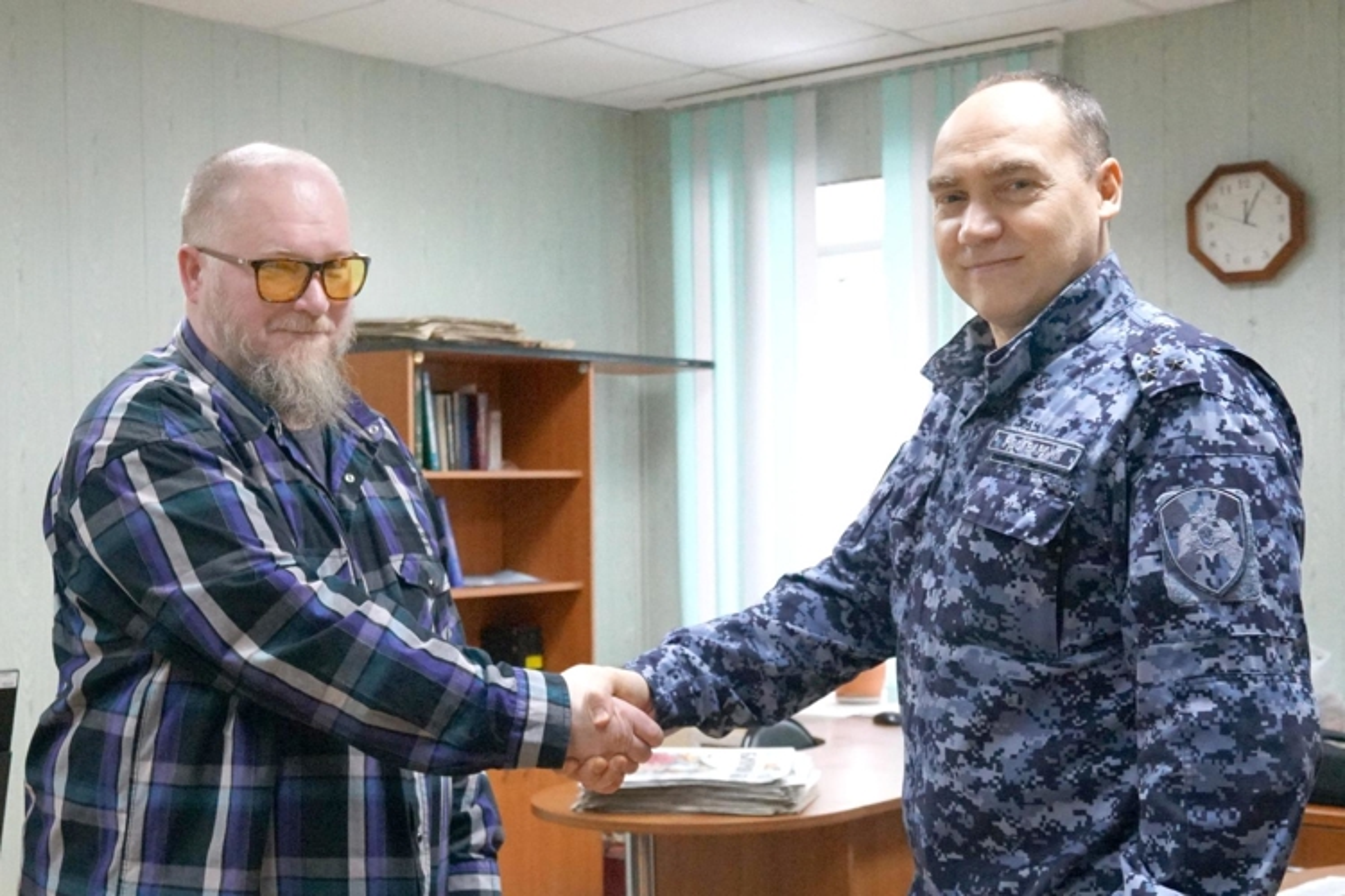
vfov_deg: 43.6
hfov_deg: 61.9
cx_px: 672
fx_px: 1121
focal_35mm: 30
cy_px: 448
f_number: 4
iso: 4000
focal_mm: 20
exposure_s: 1/160
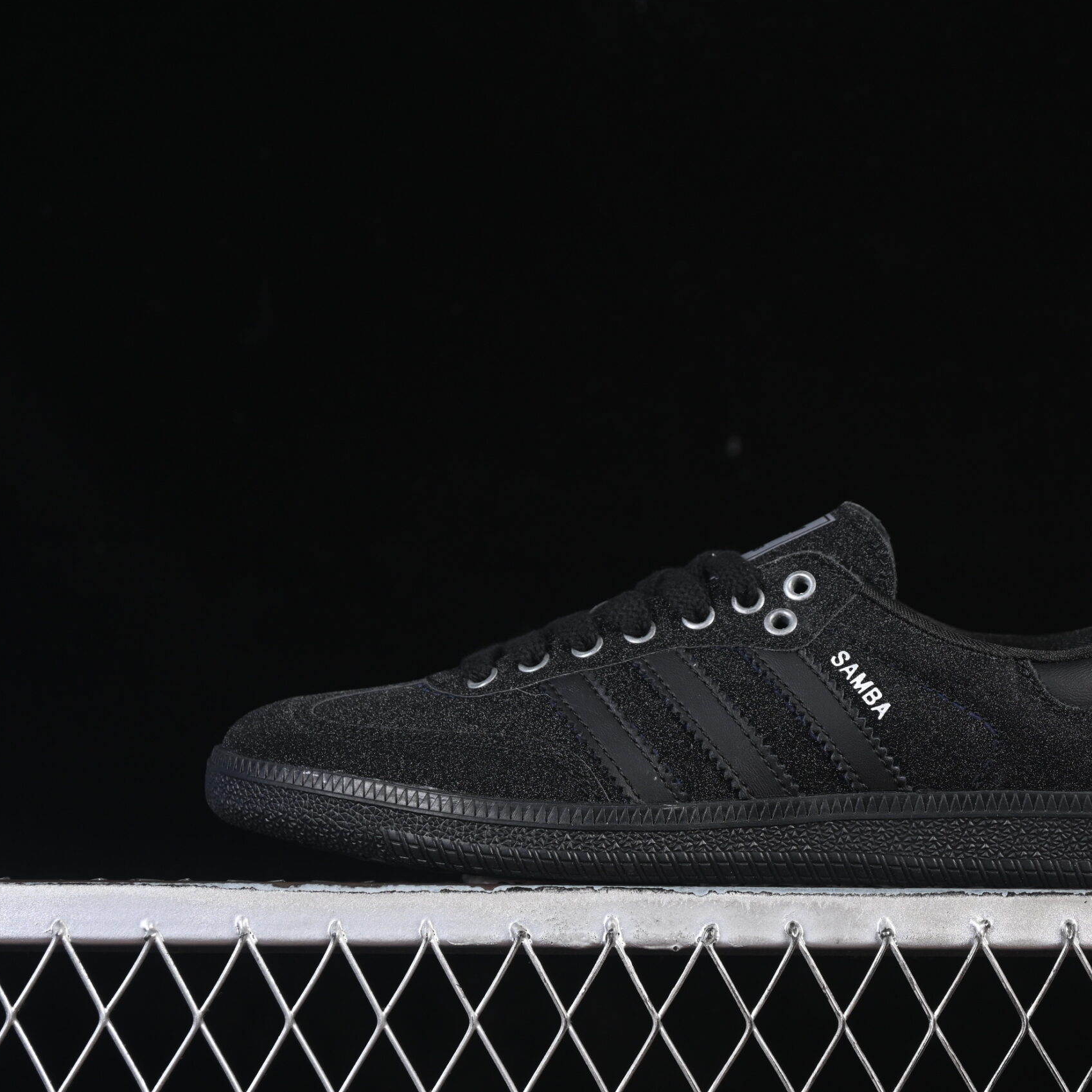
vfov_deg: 18.1
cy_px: 545
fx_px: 3426
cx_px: 720
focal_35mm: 96
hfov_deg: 18.1
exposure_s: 1/60
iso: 160
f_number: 6.3
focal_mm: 50
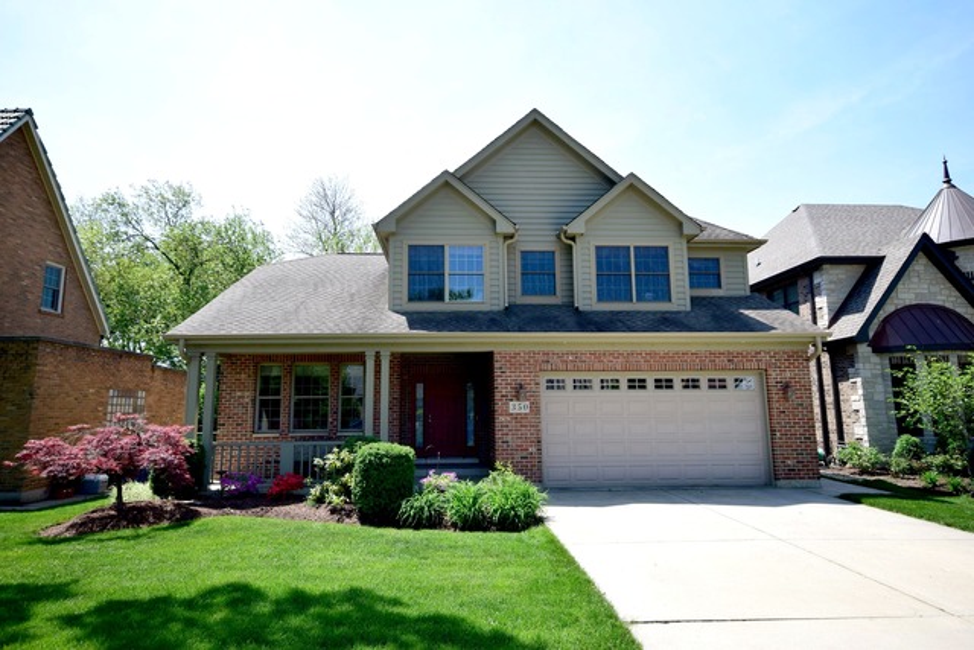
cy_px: 325
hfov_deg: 81.2
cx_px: 487
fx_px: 568
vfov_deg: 59.5
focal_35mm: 21
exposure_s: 1/250
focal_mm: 14
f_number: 8
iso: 160
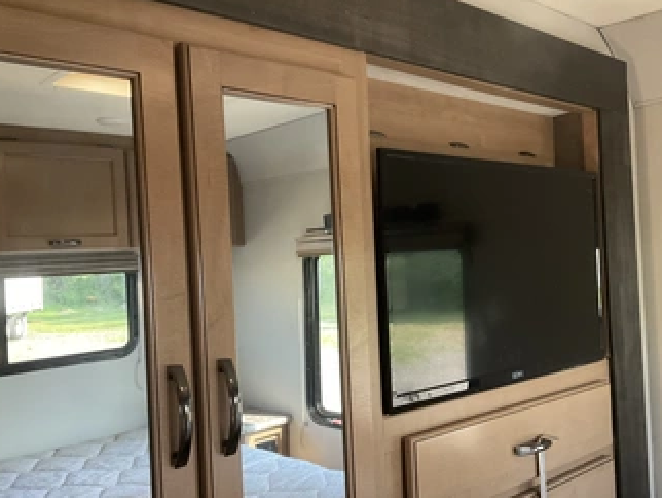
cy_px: 268
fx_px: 689
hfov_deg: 51.3
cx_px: 347
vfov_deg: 39.7
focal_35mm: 36
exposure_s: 1/60
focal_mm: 3
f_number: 1.8
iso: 125
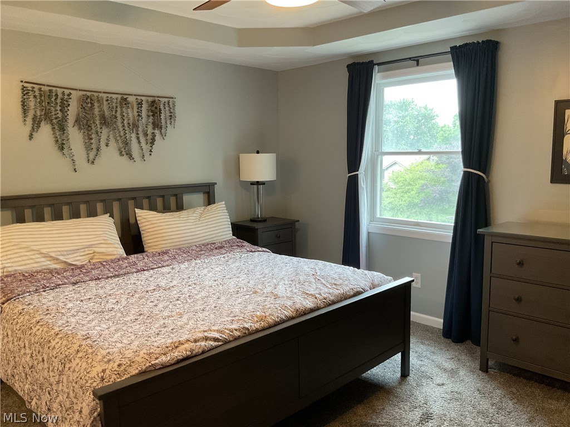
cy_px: 214
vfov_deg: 48.2
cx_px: 285
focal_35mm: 29
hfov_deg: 61.7
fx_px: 478
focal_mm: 3
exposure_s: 1/60
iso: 160
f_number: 1.8
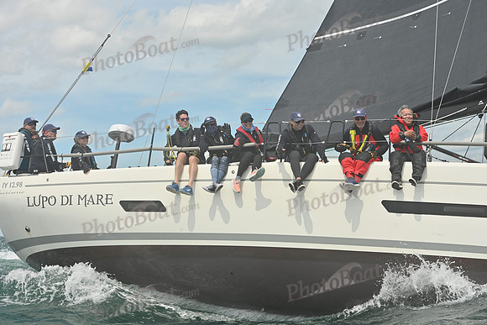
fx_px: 1082
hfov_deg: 25.4
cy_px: 162
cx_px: 244
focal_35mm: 80
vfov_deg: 17.1
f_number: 10
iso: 320
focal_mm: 80
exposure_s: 1/1250
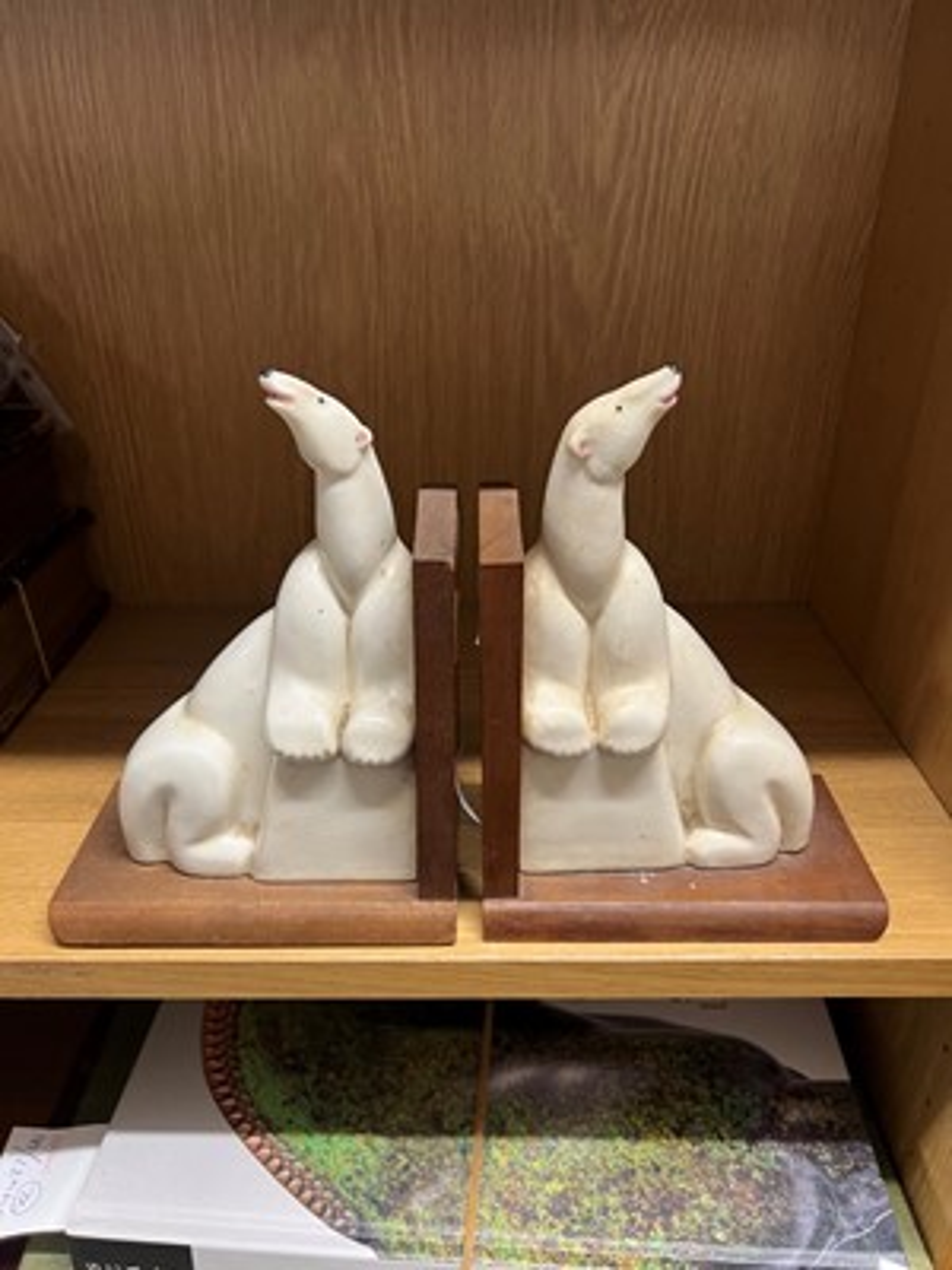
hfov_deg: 53.1
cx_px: 476
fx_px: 953
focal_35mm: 26
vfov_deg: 67.3
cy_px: 635
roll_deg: -0.8
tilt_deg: -27.5
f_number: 1.5
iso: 125
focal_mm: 5.7
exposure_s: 1/50
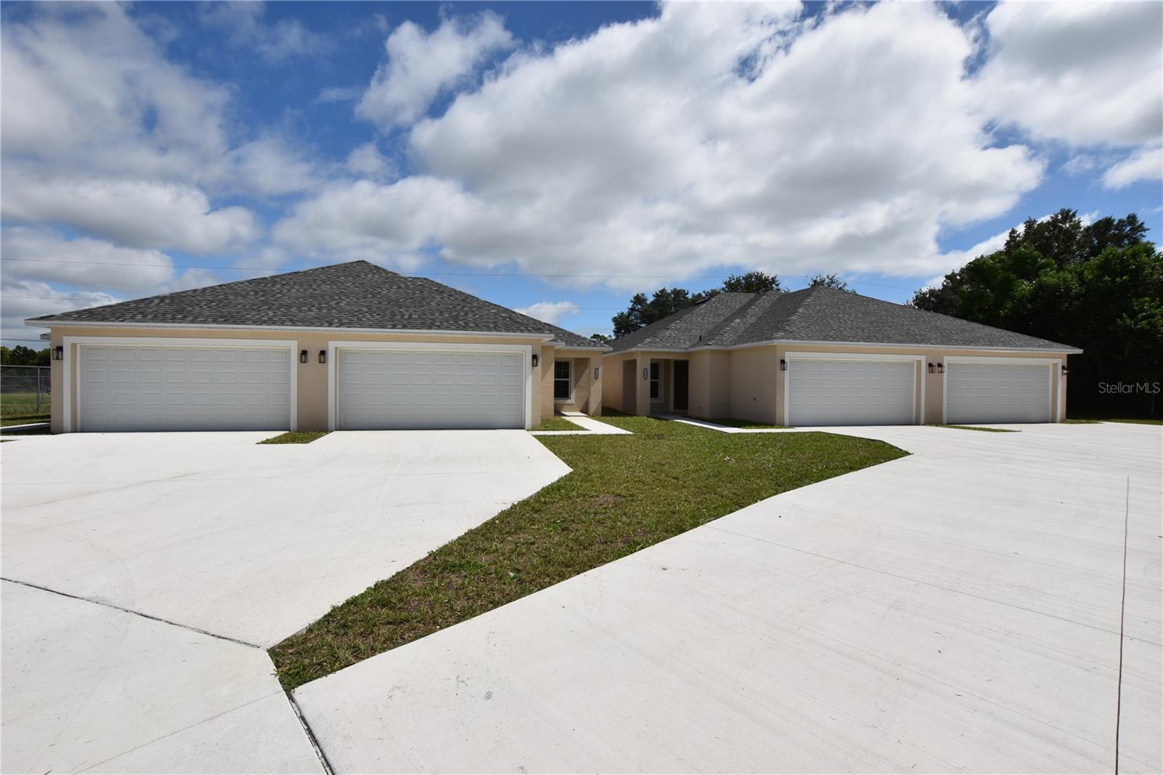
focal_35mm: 15
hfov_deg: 100.4
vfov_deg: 77.3
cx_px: 582
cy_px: 388
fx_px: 484
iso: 100
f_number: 9
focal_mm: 10
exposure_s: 1/500
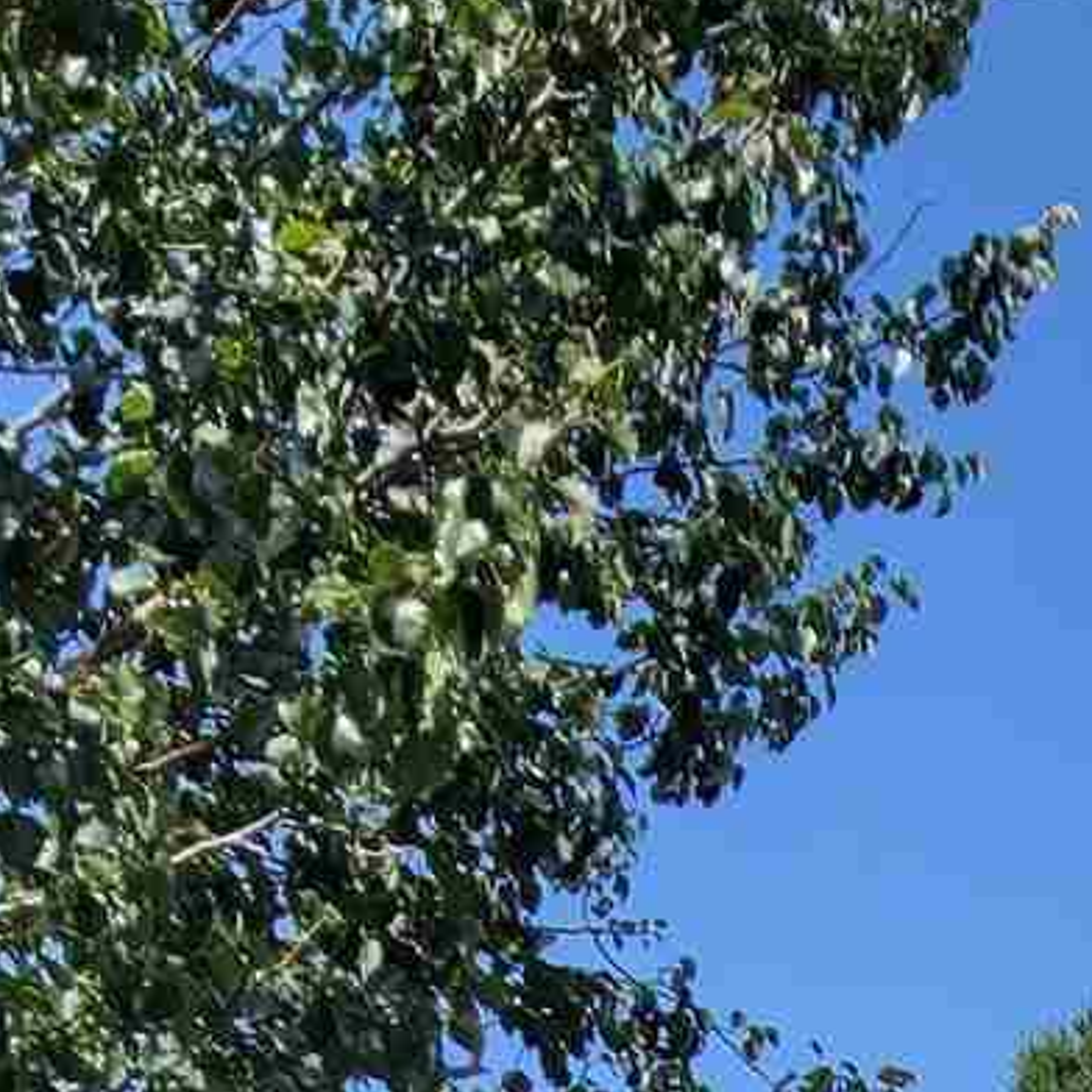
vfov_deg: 21.3
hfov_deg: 26.1
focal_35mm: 60
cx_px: 1237
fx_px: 2141
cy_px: 1855
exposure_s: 1/1033
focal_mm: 2.2
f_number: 2.2
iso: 50
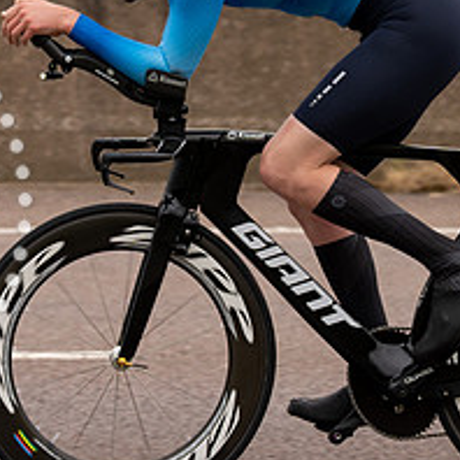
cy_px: 11
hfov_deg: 7.7
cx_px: 284
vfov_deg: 7.6
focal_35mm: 228
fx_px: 3428
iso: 250
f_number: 3.5
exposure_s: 1/1000
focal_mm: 70
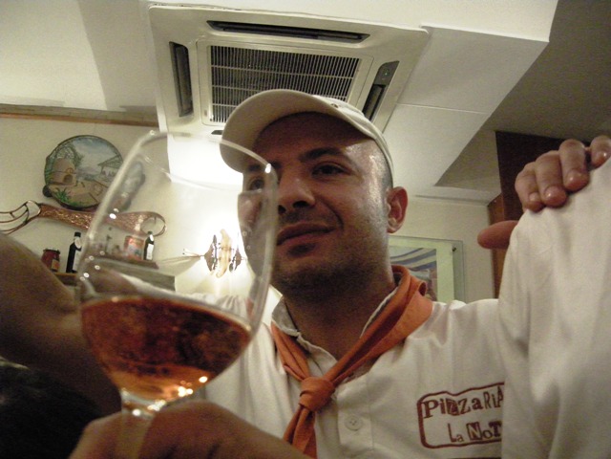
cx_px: 306
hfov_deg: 51.4
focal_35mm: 36
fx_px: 635
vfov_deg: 39.7
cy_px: 230
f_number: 2.7
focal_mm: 7.5
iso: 1600
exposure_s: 1/53.6
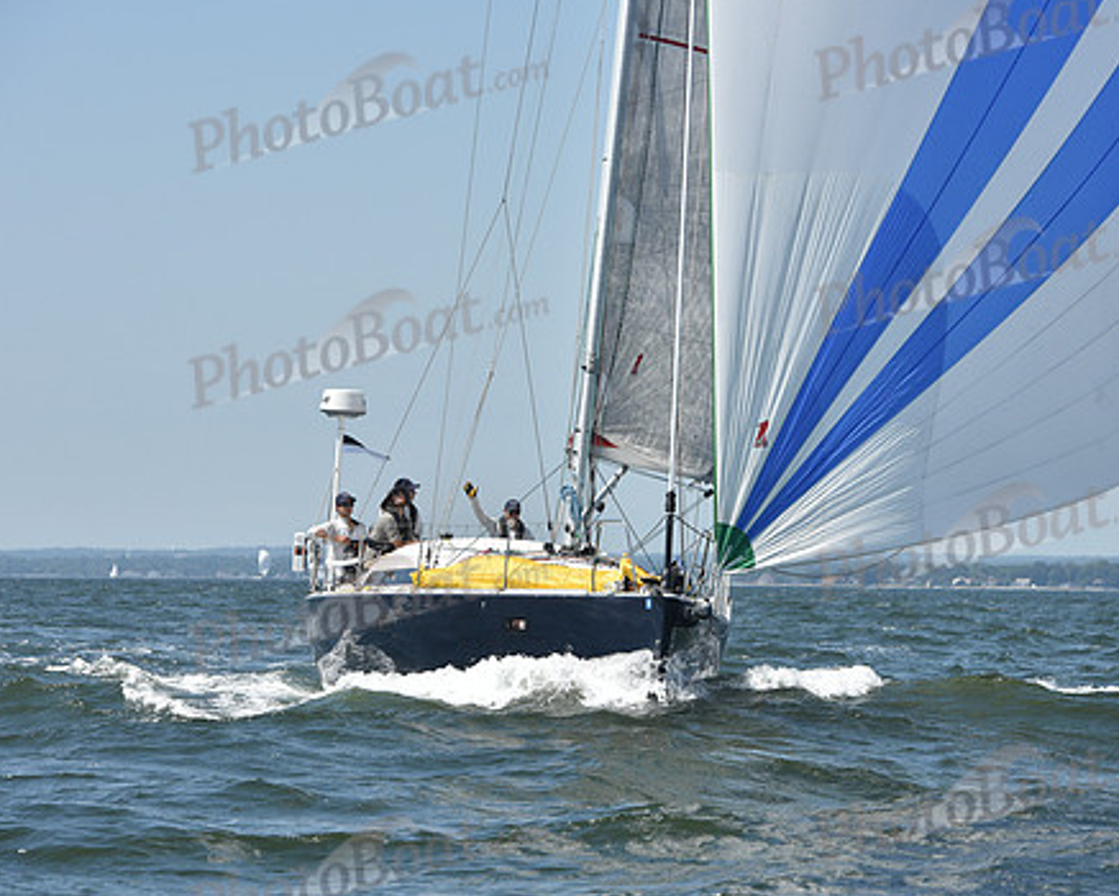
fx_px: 5368
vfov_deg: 9.5
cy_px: 439
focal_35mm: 162
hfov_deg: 11.9
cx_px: 684
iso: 250
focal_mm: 130
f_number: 7.1
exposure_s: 1/1250
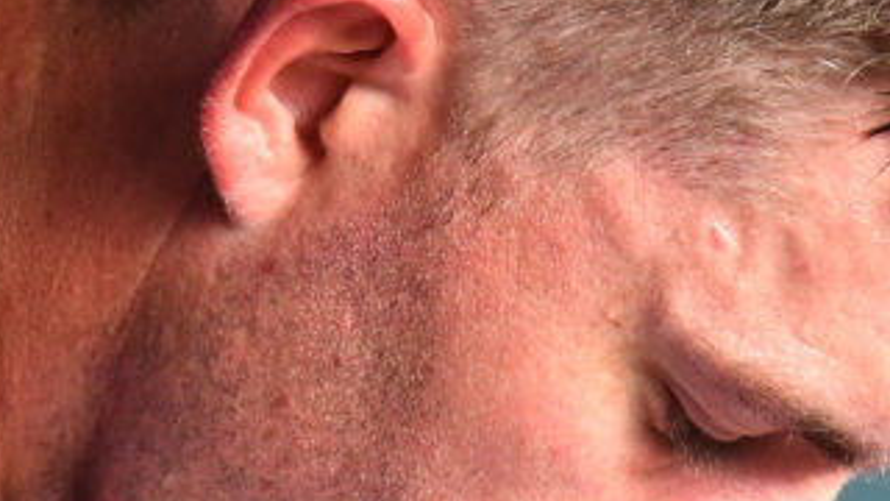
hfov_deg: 1.1
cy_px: 594
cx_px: 70
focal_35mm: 2010
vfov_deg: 0.6
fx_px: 47434
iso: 2500
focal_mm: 400
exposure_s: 1/320
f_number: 4
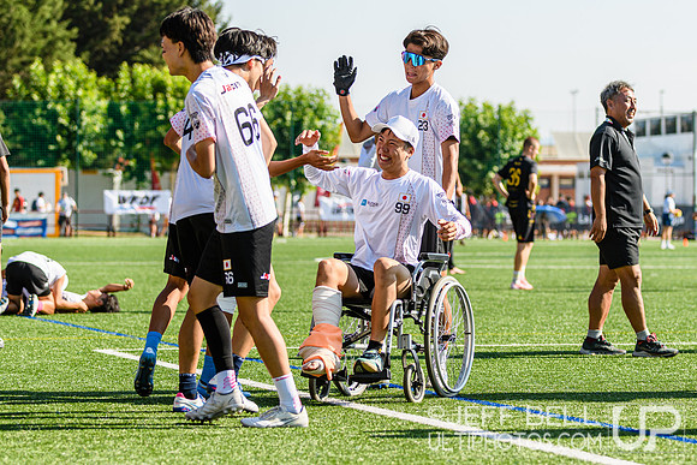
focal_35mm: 150
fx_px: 2901
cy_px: 232
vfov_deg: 9.2
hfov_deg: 13.7
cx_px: 405
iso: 110
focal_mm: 86
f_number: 3.2
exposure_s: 1/1600
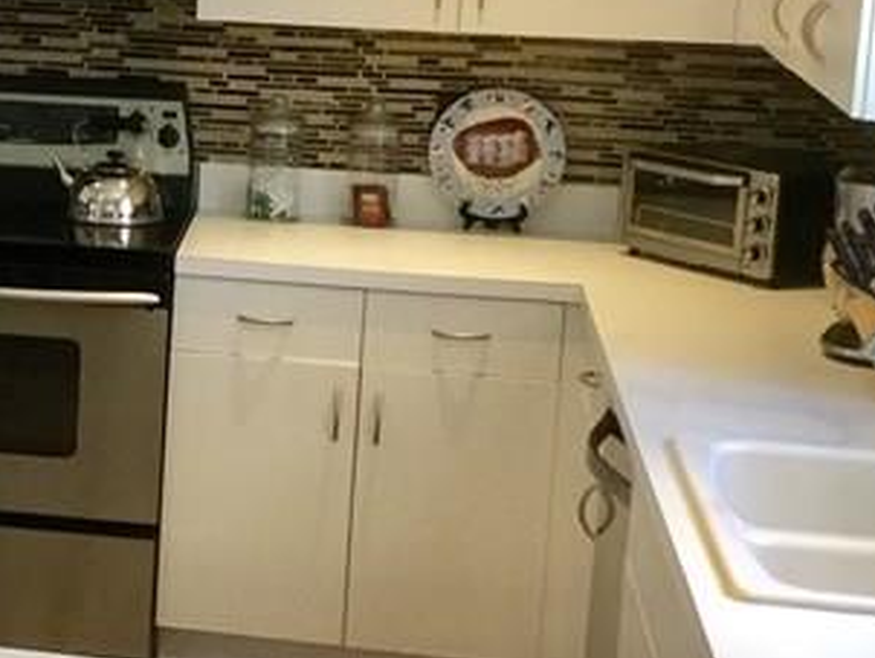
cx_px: -240
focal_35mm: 105
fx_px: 2656
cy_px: 194
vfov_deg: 14.1
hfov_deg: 17.6
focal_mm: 3.3
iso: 32
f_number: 2.4
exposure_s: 1/30
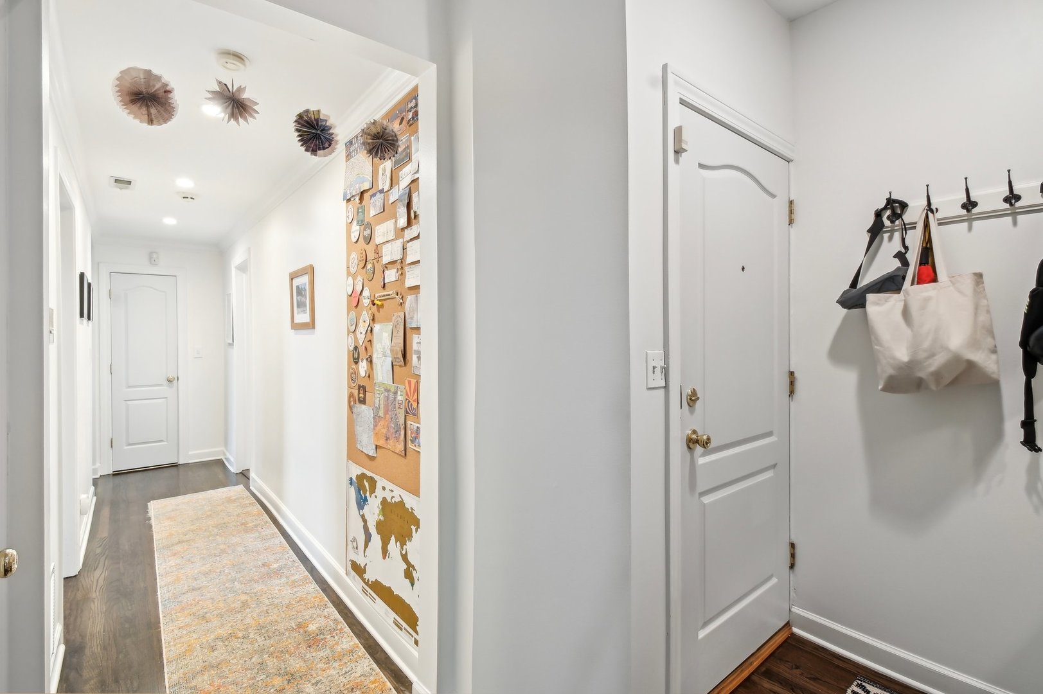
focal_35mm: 15
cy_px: 347
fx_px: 434
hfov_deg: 100.4
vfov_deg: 77.3
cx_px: 522
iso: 400
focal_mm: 10
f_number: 8
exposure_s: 1/5
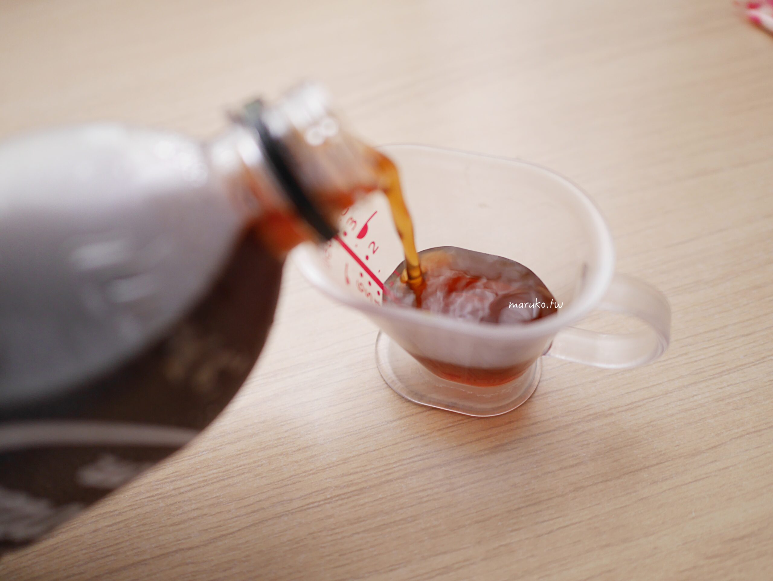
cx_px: 386
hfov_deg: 59.9
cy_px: 290
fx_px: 670
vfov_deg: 46.8
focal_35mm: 30
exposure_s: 1/60
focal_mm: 15
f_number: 1.8
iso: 400
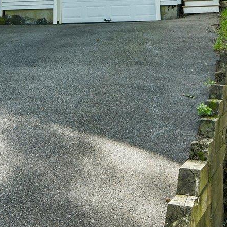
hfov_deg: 22.7
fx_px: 556
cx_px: 44
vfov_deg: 20.9
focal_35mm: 75
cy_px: -71
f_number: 8
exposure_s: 1/250
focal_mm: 19
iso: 400
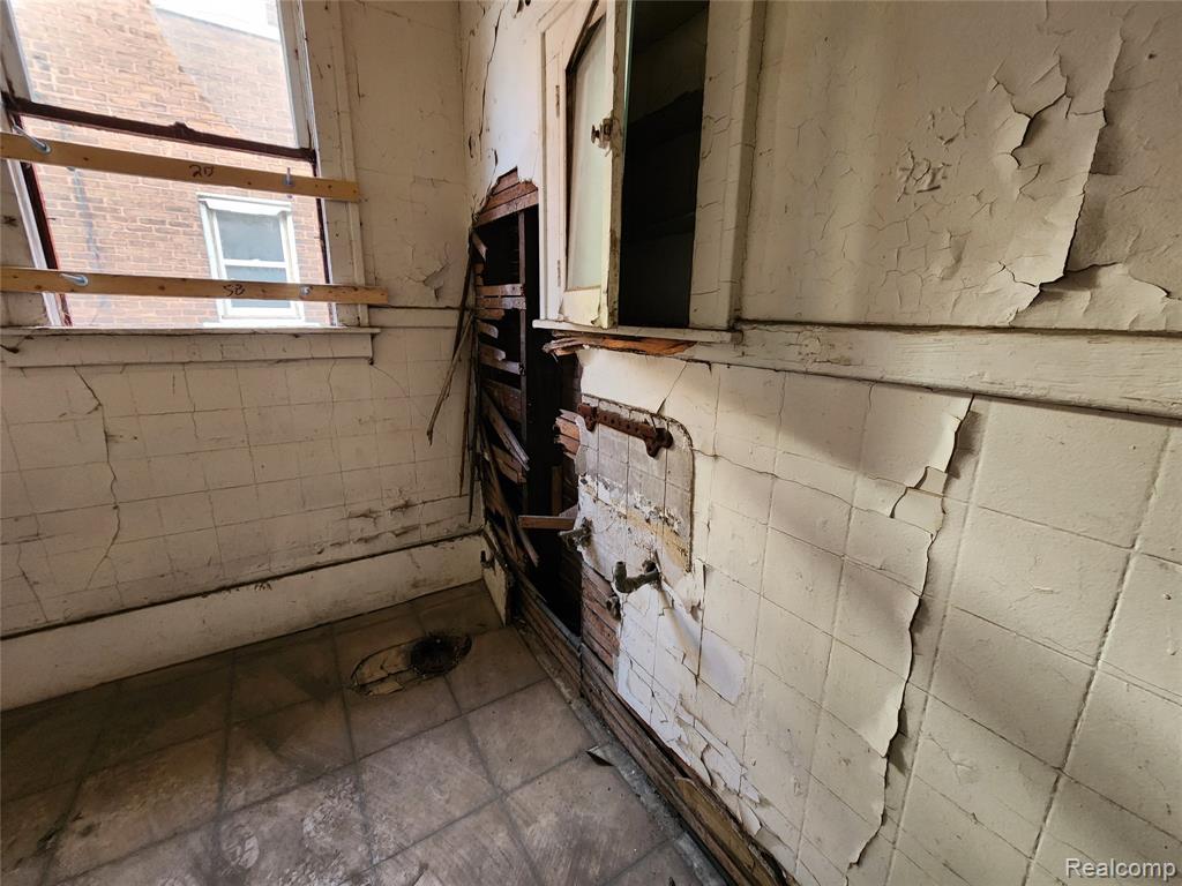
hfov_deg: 106.2
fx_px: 444
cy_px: 443
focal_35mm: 13
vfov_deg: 89.9
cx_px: 591
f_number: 2.2
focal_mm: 2.2
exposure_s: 1/60
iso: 400
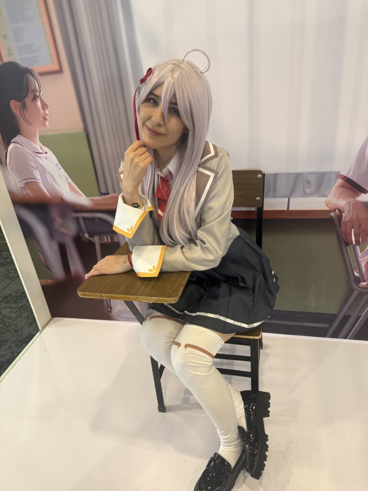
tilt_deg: -27.8
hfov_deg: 56.8
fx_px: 340
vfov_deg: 71.6
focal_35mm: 24
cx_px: 184
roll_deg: +4.9
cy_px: 246
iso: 250
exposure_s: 1/60
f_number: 1.78
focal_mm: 6.76
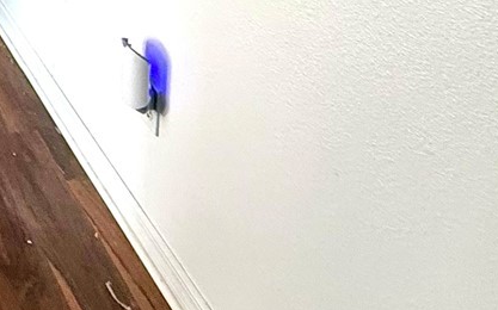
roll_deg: +0.1
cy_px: -278
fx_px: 773
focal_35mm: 57
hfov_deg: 28.3
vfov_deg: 17.5
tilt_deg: -9.2
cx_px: -174
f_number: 2.2
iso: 320
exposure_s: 1/120
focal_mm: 2.22
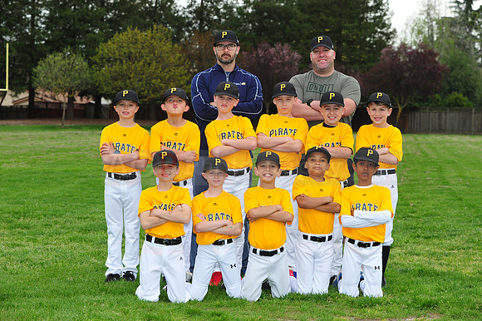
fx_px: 1338
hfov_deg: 20.4
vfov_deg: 13.7
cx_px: 241
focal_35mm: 100
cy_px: 160
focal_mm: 100
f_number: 8
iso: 400
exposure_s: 1/250
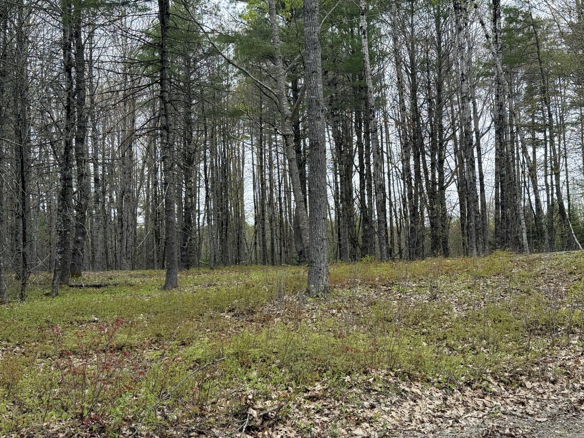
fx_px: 810
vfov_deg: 30.3
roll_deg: +2.3
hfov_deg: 39.7
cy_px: 219
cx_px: 292
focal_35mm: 48
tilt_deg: +5.5
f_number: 1.78
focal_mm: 6.76
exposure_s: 1/1055
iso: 80
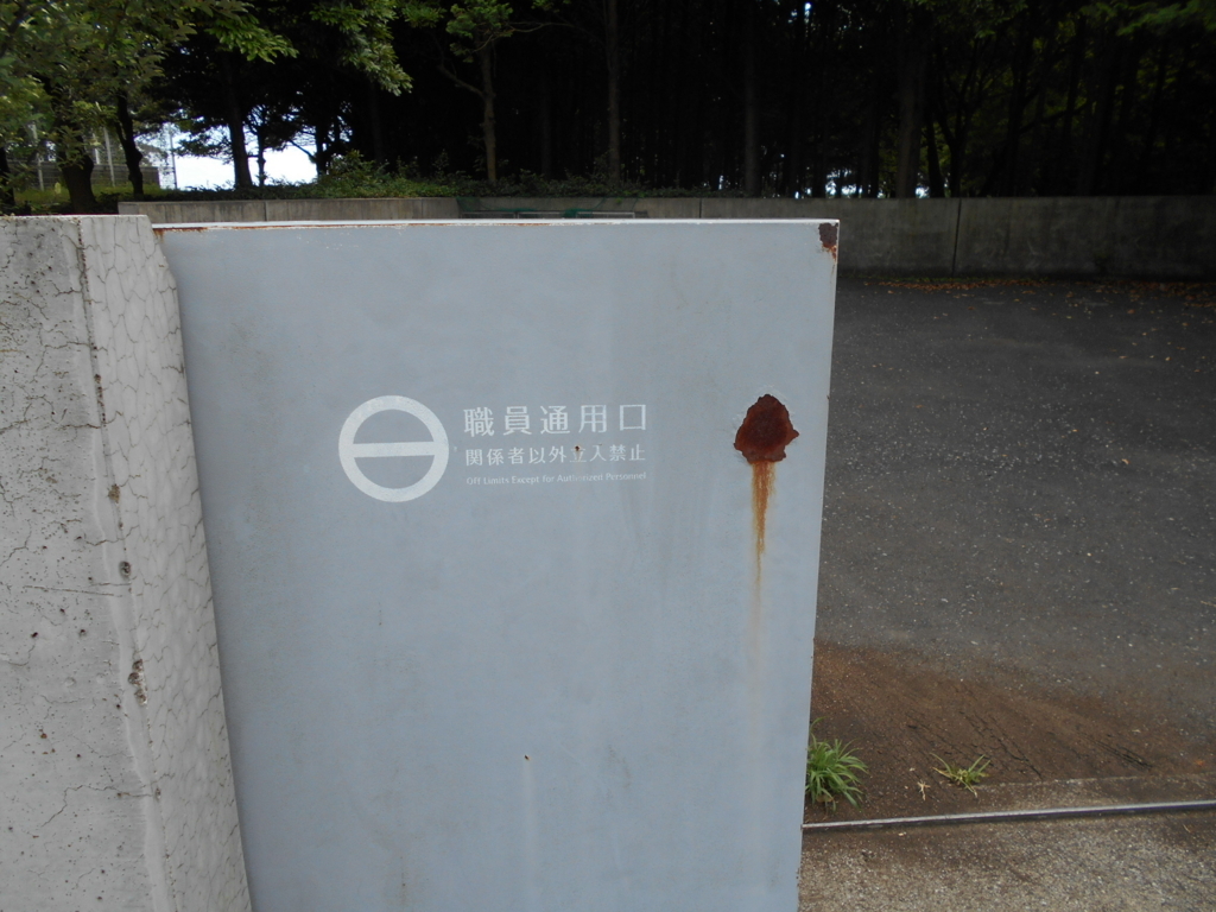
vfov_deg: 53.1
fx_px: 913
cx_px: 608
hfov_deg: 67.3
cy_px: 456
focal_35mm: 26
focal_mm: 4.6
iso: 80
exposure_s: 1/500
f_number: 3.2
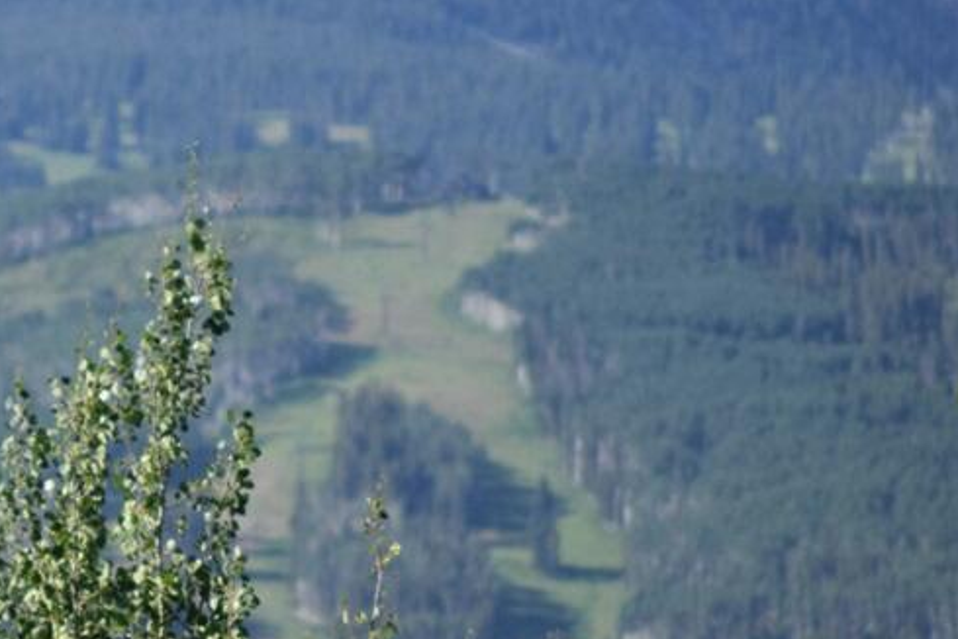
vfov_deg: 2.5
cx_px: 39
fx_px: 14688
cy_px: 184
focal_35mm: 552
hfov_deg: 3.7
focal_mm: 150
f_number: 5
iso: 400
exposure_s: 1/1600
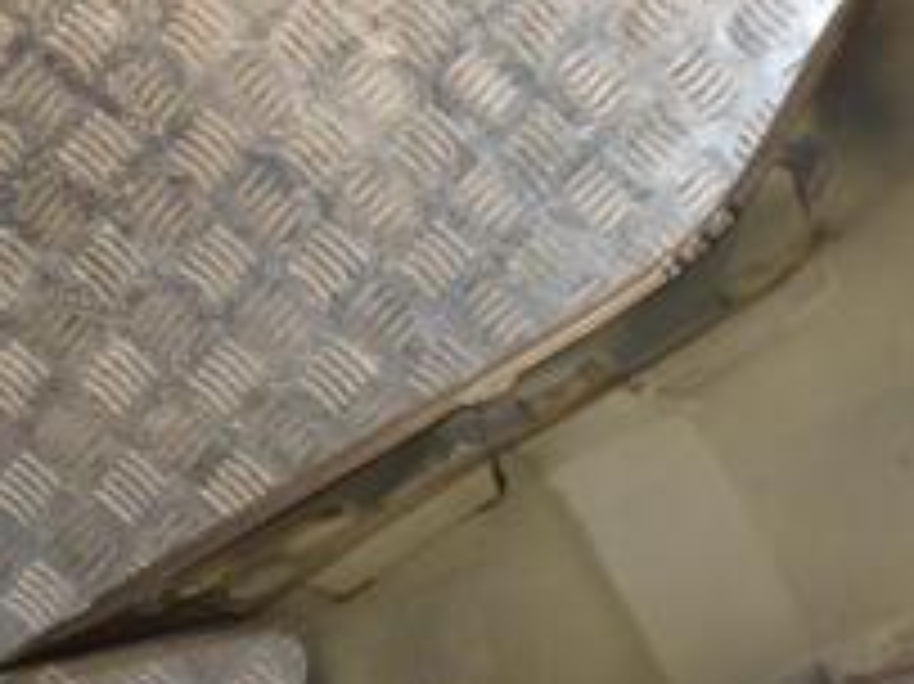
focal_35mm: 94
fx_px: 2481
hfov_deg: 19.9
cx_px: 1009
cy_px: 531
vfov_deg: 15.6
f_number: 5.6
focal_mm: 22
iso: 800
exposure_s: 1/200
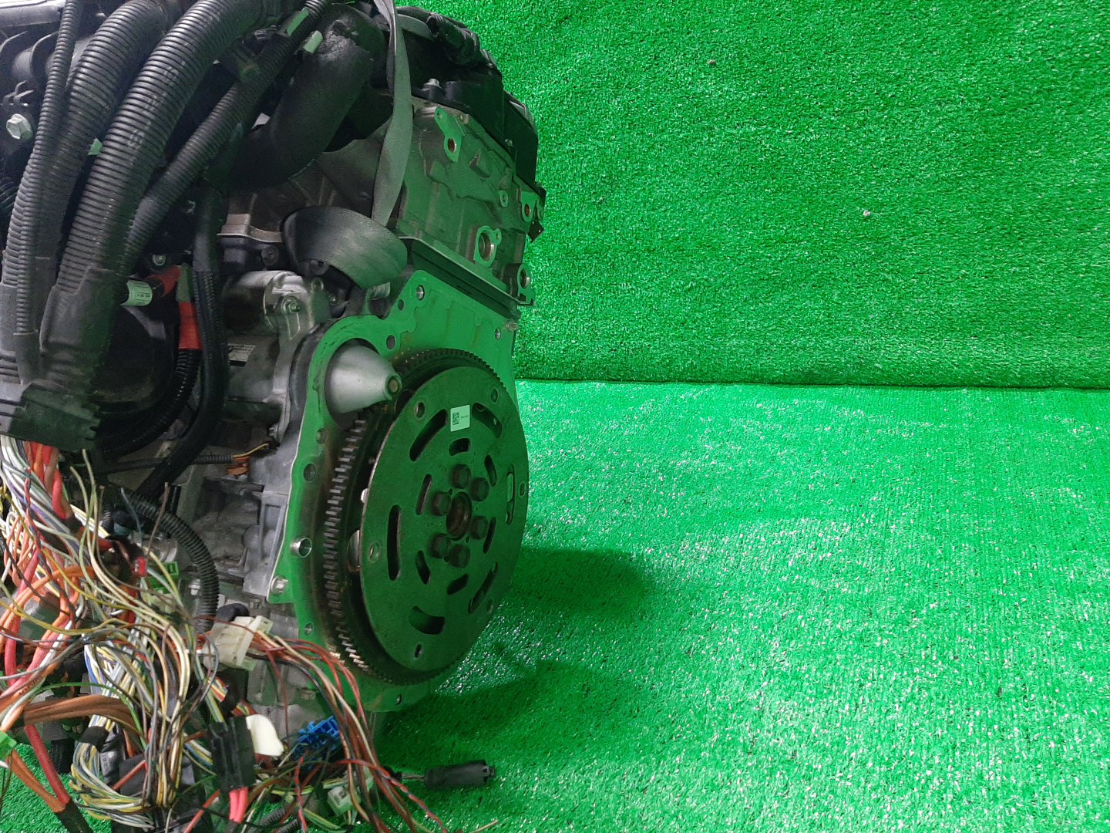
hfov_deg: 67.3
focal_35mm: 26
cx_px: 555
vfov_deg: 53.1
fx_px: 834
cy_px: 416
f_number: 1.7
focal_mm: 3.93
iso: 243
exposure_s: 1/50
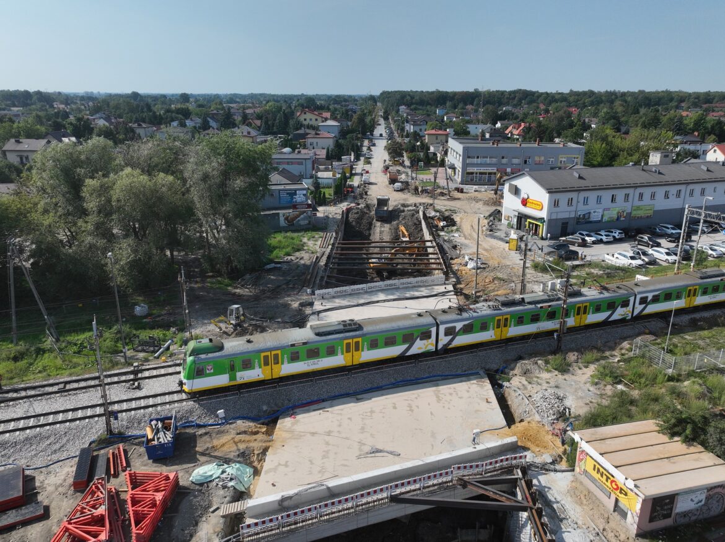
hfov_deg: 71.6
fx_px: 502
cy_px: 271
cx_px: 362
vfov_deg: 56.8
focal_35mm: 24
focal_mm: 12.29
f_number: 2.8
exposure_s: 1/2500
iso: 100
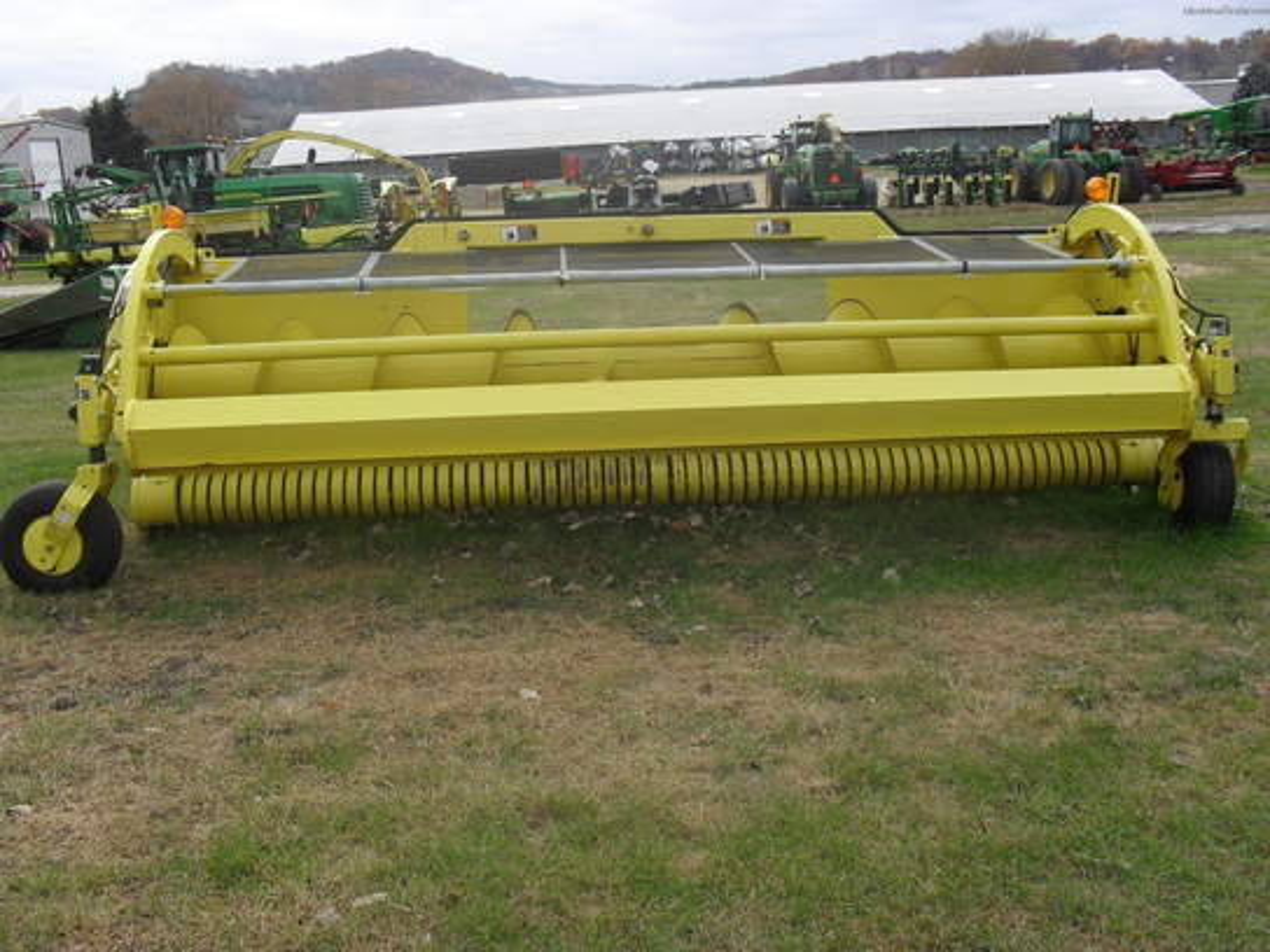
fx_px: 1284
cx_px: 635
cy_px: 476
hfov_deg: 52.6
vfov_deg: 40.7
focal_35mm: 35
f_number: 3.2
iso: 100
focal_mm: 6.3
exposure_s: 1/350
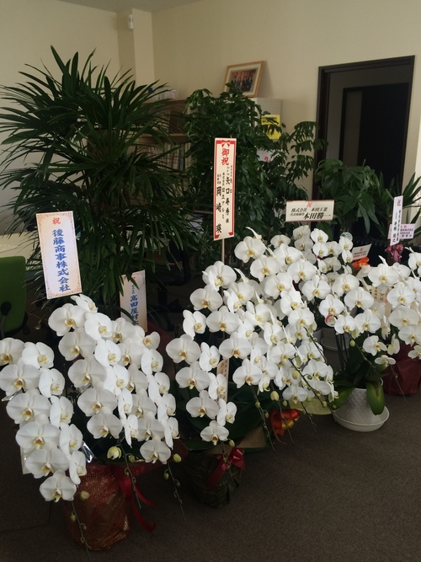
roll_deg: +1.5
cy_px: 281
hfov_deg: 48.2
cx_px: 210
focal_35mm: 29
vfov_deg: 61.7
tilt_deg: -17.3
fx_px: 470
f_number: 2.2
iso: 32
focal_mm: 4.15
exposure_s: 1/40
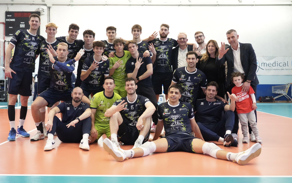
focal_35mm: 40
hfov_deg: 49.3
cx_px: 139
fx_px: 318
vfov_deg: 32.0
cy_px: 80
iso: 12800
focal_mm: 37
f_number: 4
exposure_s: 1/1600
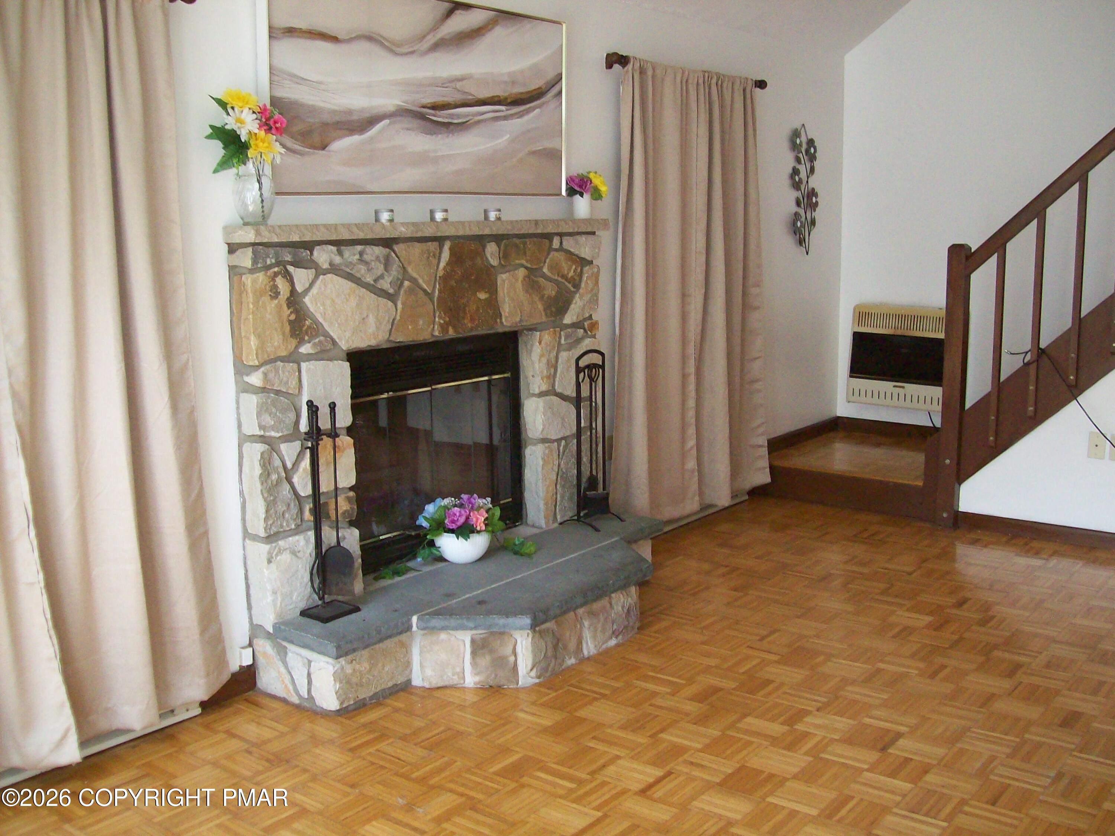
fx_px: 1160
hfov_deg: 51.4
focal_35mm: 36
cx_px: 558
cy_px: 418
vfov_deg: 39.7
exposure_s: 1/64
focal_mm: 6
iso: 200
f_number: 2.7
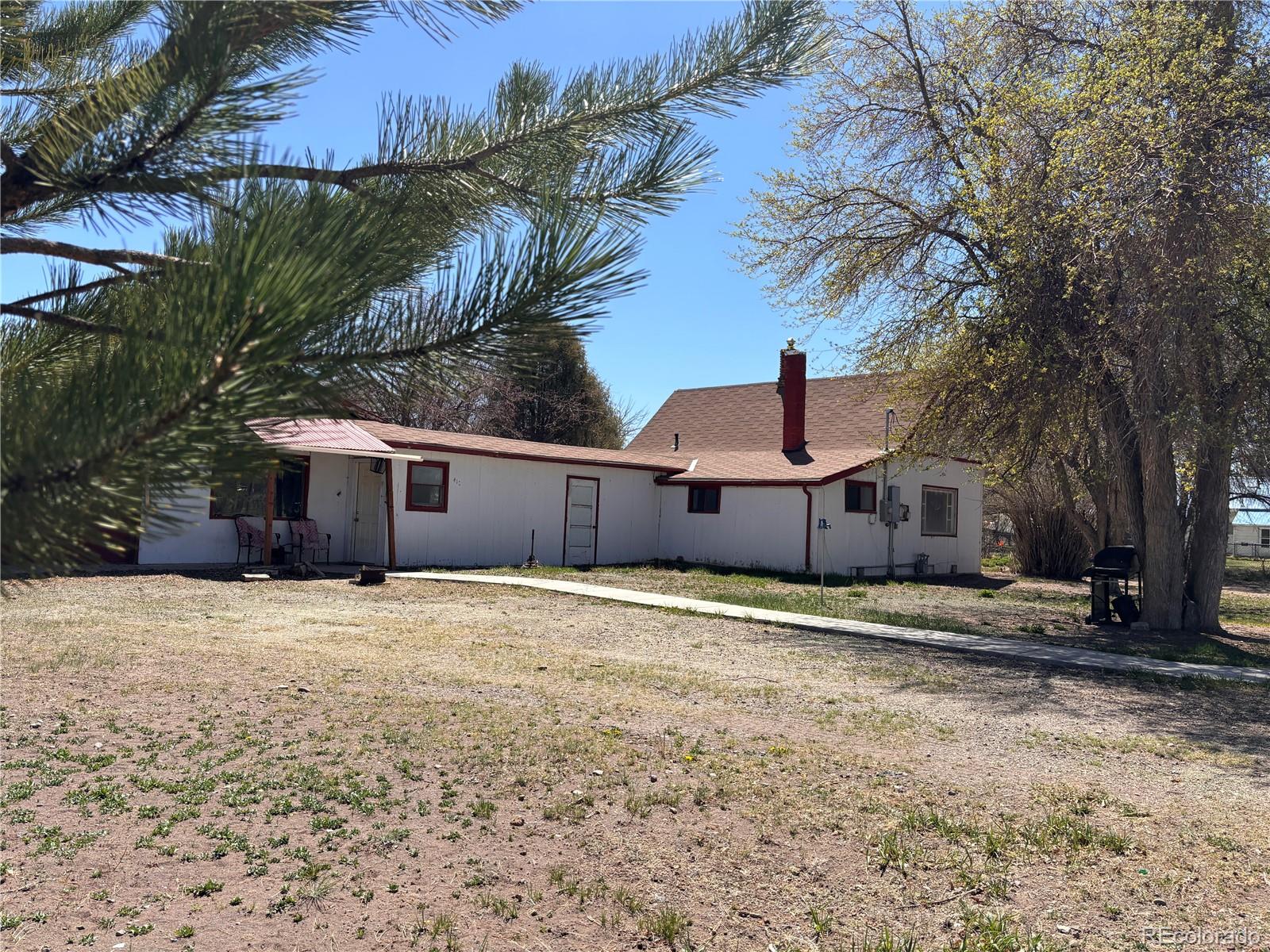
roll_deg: -2.3
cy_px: 476
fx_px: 954
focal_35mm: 26
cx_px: 635
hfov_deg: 67.3
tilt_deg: +1.9
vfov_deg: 53.1
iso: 50
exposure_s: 1/2933
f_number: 1.6
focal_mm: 5.96
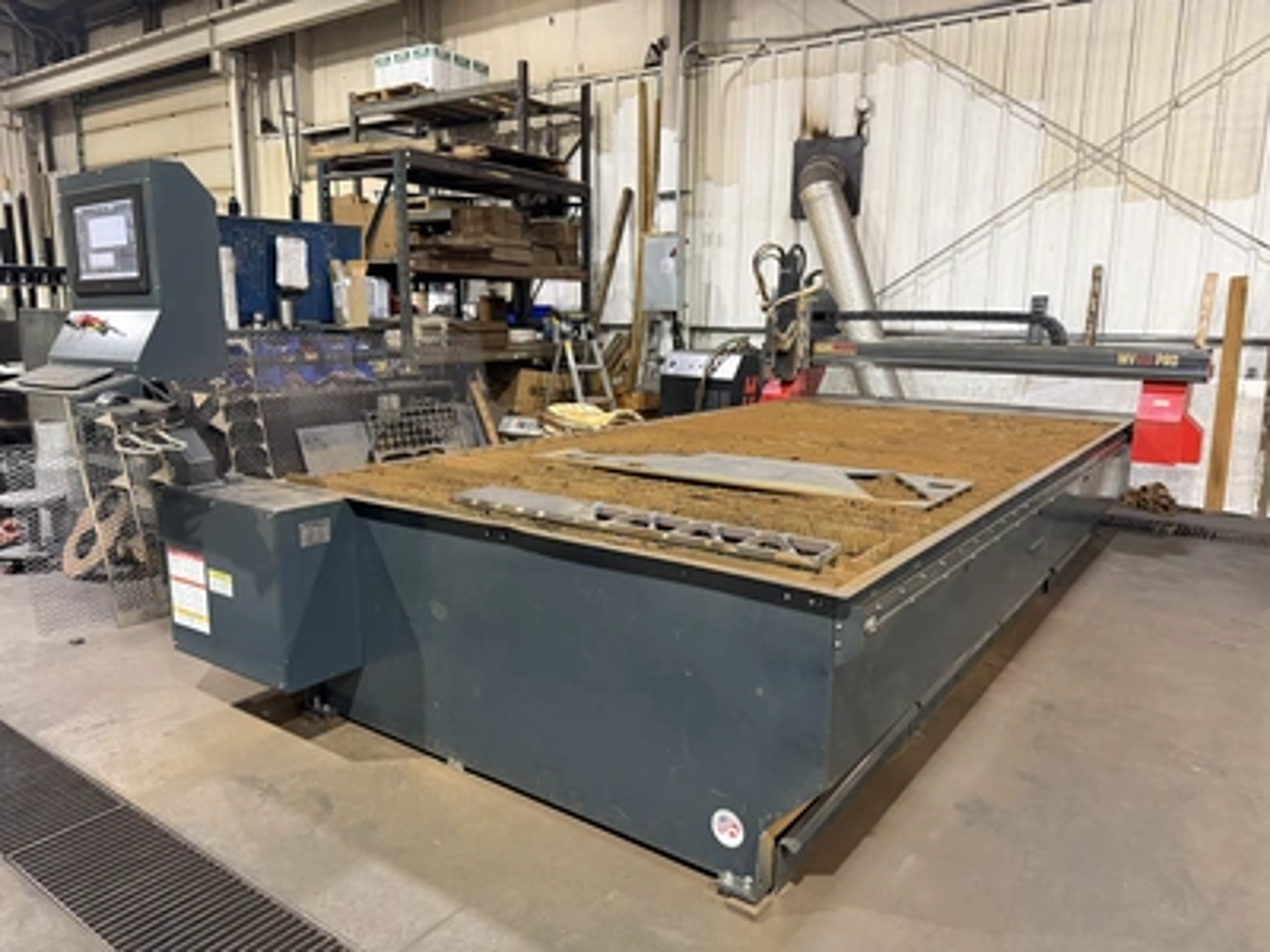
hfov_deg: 71.6
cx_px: 635
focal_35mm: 24
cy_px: 476
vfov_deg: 56.8
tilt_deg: -9.8
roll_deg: -0.2
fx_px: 881
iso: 500
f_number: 1.78
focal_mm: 6.76
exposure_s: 1/60
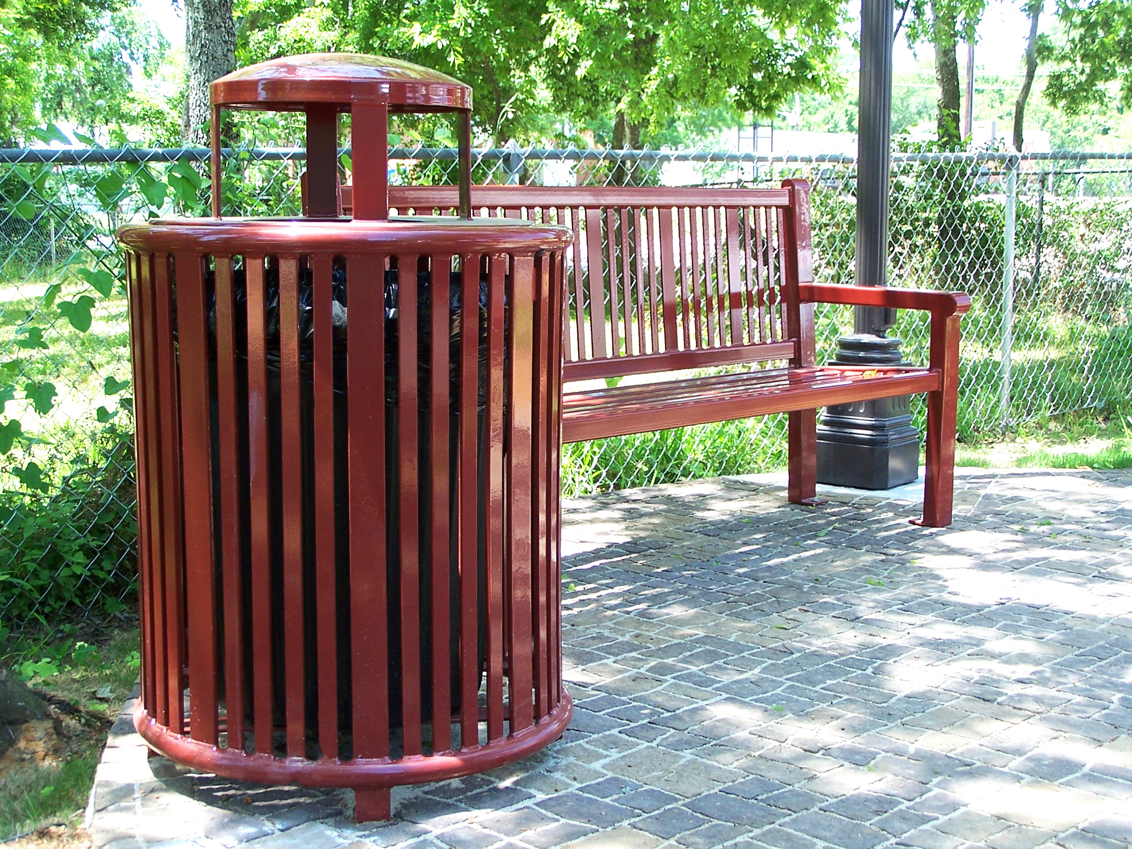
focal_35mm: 51
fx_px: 1668
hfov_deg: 37.5
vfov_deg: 28.6
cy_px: 424
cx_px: 566
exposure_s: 1/90
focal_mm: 8.5
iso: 80
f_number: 3.2
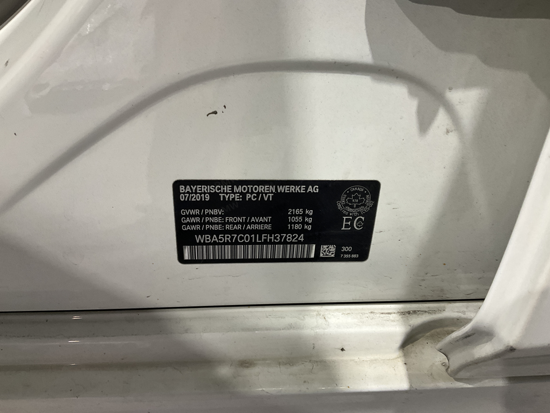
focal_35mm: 29
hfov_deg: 61.7
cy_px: 206
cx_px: 275
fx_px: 461
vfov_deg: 48.2
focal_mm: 3
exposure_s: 1/60
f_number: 1.8
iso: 125
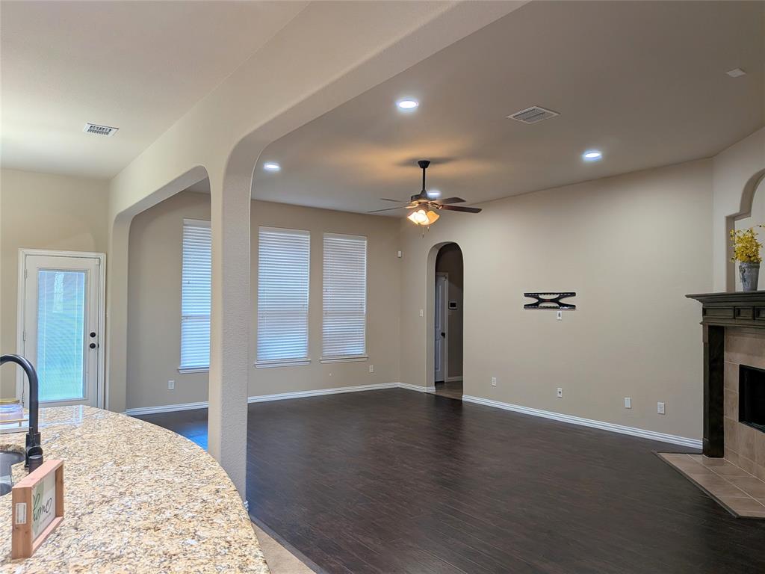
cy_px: 287
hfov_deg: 71.6
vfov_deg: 56.8
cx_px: 382
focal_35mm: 24
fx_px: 530
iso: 24
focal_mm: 4.53
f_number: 1.7
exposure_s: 1/122
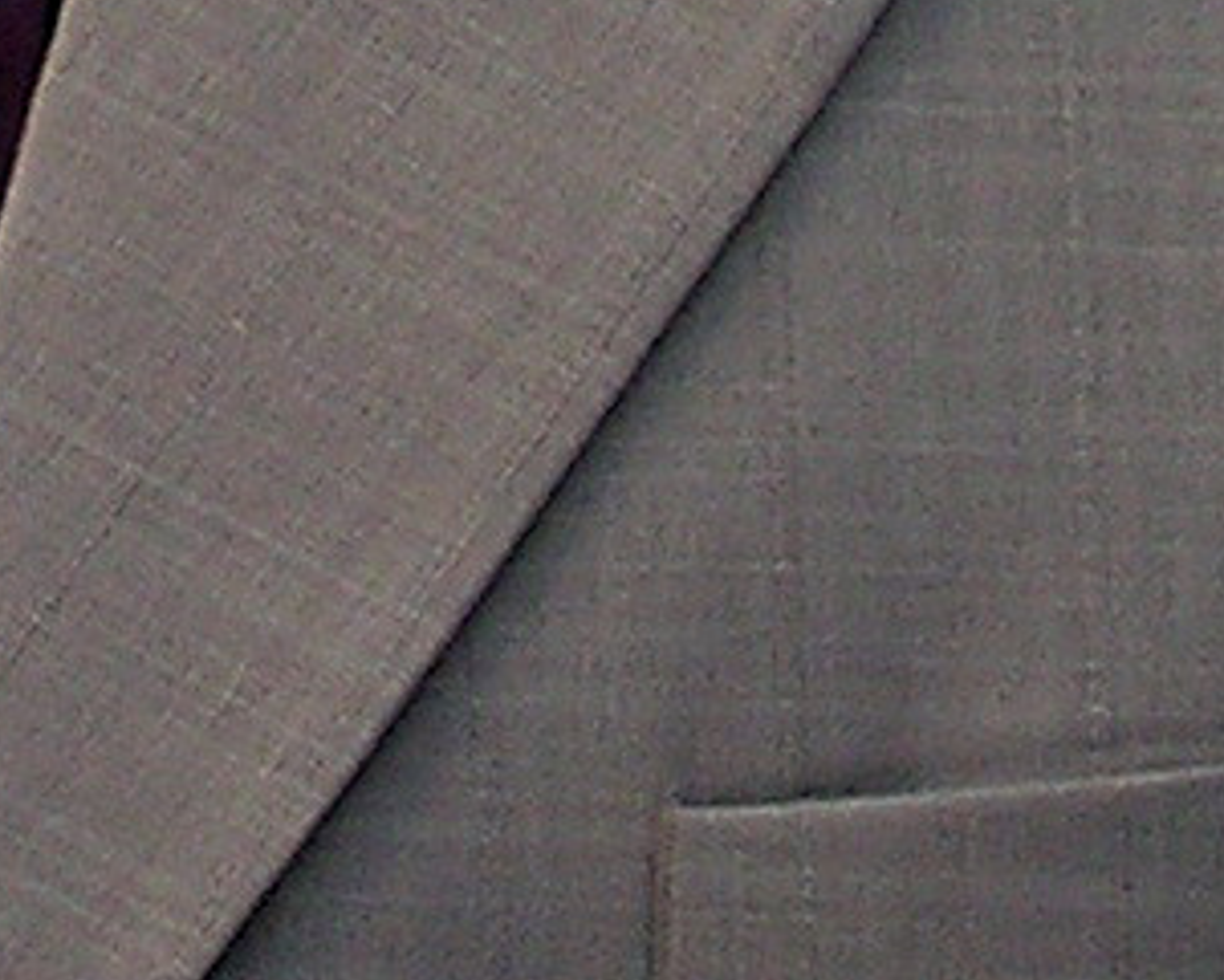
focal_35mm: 305
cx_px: 73
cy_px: -2009
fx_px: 11052
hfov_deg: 6.3
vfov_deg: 4.8
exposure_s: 1/200
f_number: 3
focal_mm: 7.1
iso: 100
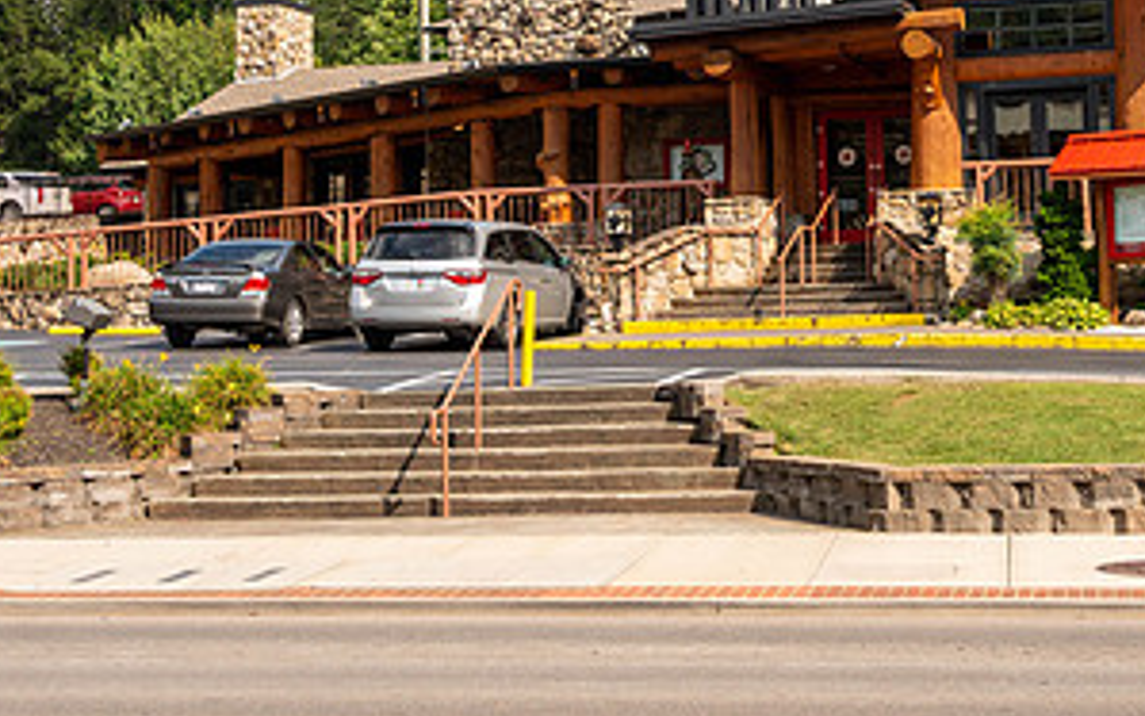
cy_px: 94
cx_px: 777
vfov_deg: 18.1
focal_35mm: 71
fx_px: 2216
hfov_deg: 28.8
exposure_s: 1/160
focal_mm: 35
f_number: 8
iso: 100
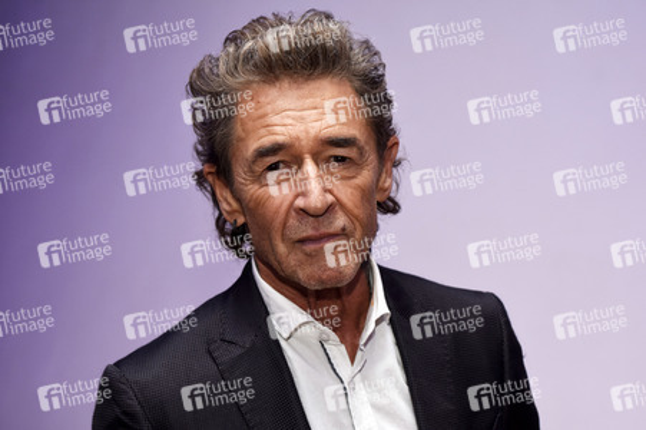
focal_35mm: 93
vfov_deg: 14.7
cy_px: 215
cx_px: 323
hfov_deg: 21.9
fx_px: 1668
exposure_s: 1/160
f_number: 5
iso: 640
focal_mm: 62
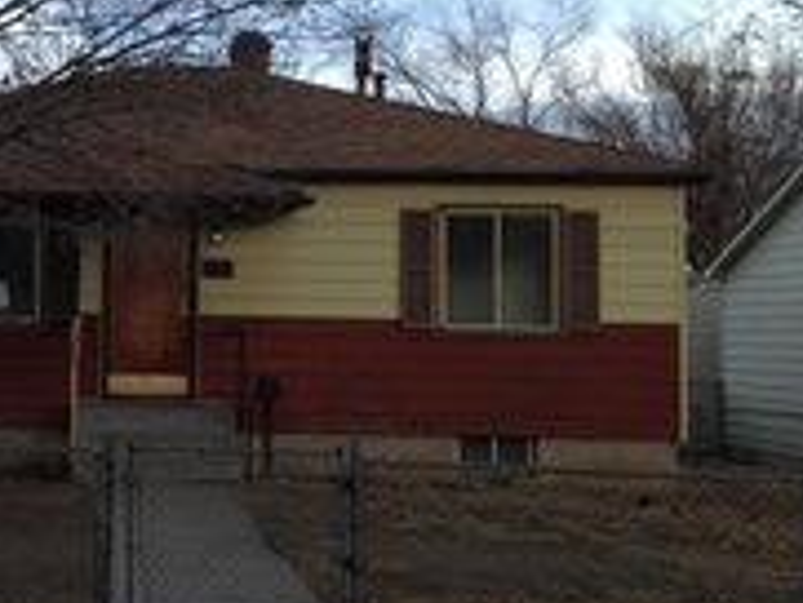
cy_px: 244
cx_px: 49
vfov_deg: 21.9
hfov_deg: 27.7
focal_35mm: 67
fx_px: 1555
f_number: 2.4
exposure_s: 1/40
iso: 64
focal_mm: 4.28
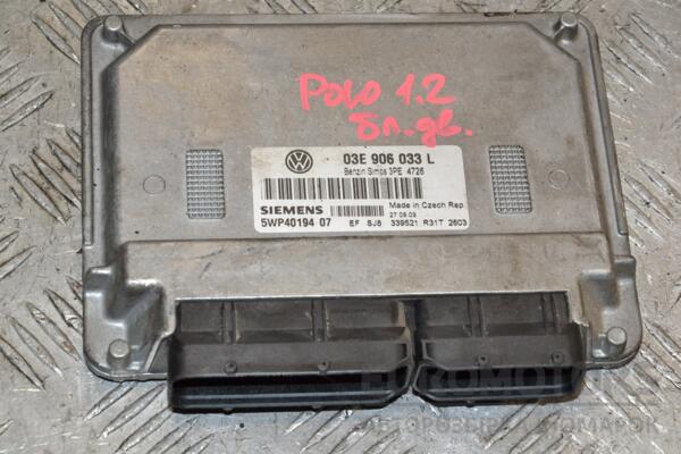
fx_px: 1986
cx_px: 340
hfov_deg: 19.5
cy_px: 227
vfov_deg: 13.0
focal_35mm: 105
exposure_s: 1/200
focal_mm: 70
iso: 800
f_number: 13
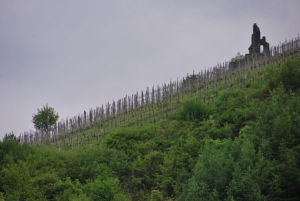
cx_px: 150
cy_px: 100
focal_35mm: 300
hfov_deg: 6.9
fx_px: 2502
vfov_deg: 4.6
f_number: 5.6
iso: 400
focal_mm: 200
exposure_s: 1/500
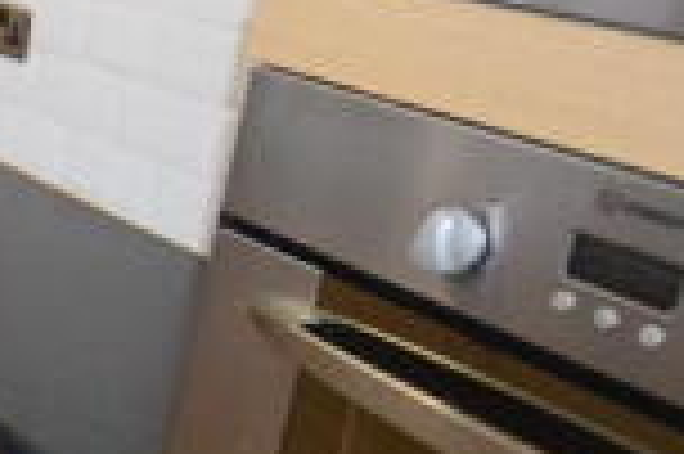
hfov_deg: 20.6
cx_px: -524
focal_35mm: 71
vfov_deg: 19.1
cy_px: 245
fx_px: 1350
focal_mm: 11
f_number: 4.2
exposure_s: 1/60
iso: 1600
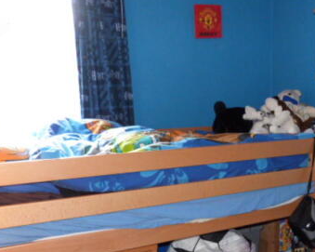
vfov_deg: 35.0
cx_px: 248
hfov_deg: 42.1
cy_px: 183
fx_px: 391
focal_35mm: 42
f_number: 2.8
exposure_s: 1/60
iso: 400
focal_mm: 4.5
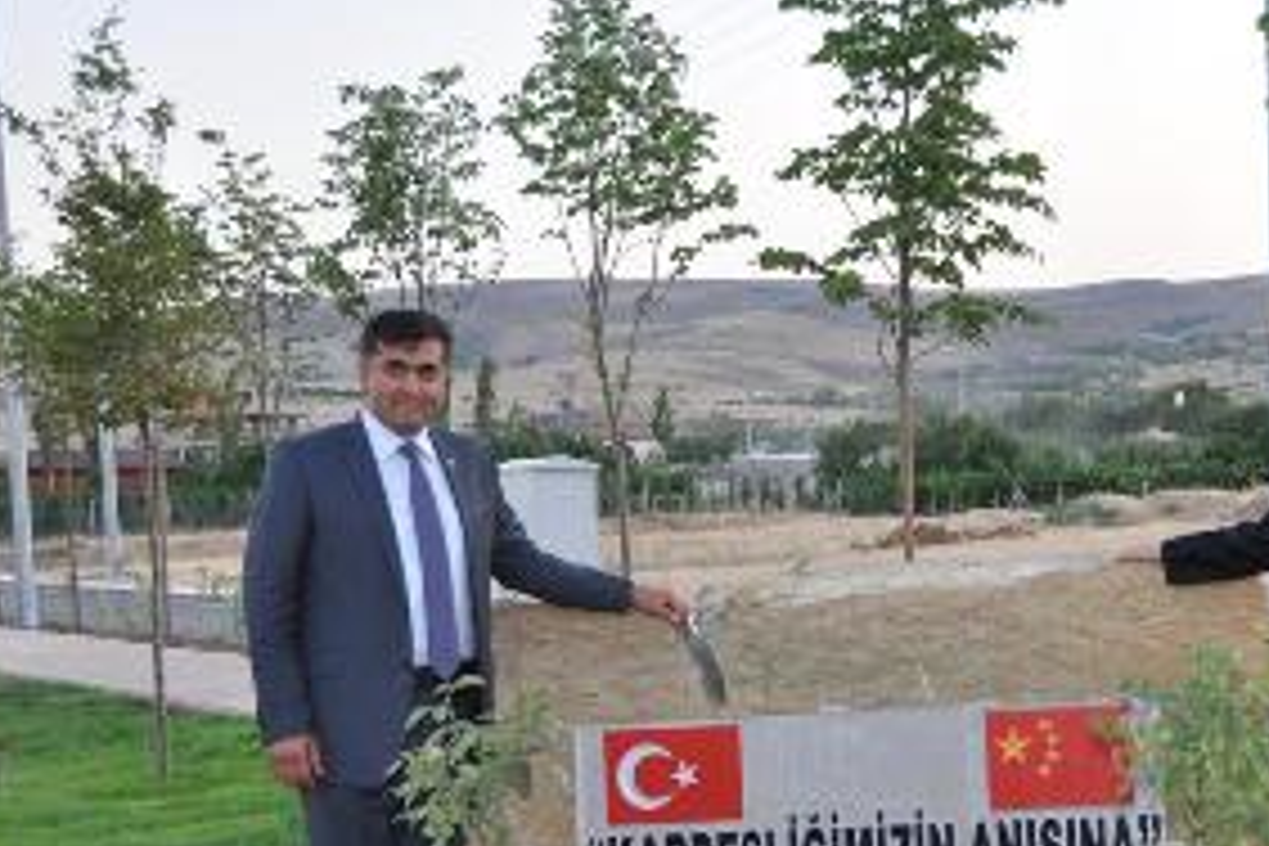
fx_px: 2679
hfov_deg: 26.4
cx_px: 886
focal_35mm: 76
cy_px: 628
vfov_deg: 17.8
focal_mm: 32
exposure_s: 1/60
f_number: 4
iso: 400
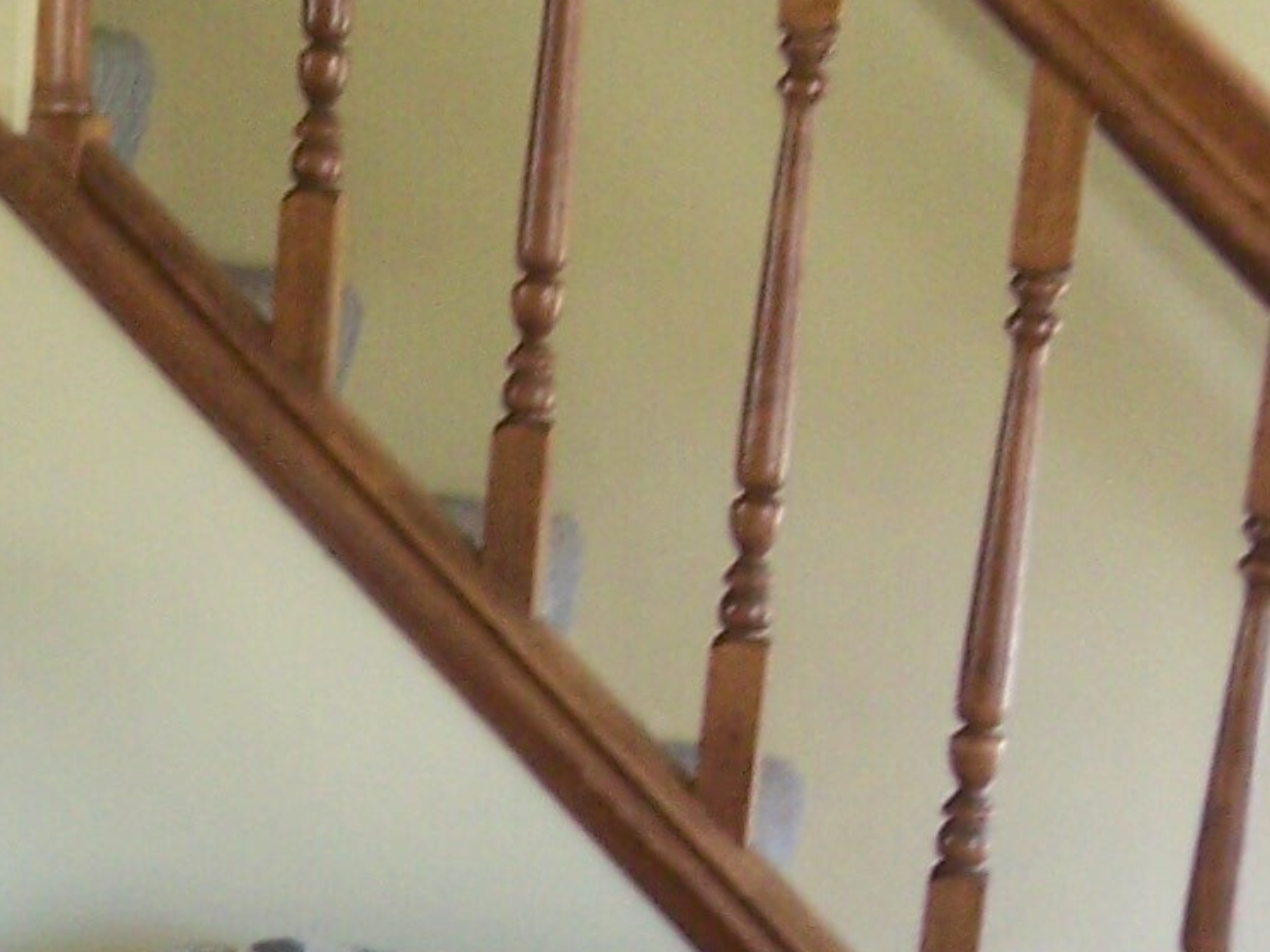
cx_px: -265
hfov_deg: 19.4
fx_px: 3485
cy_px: 1044
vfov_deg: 15.2
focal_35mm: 95
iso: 100
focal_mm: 3.8
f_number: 2.8
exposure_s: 1/30
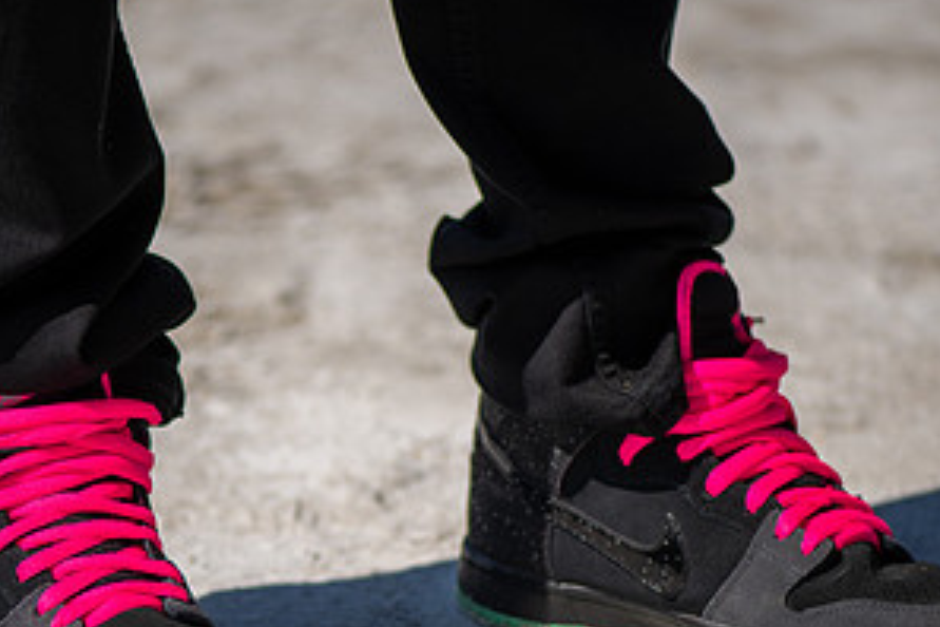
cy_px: 515
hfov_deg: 10.0
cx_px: 377
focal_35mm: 205
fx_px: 5352
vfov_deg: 6.7
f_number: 3
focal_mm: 105
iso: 125
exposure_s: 1/6400
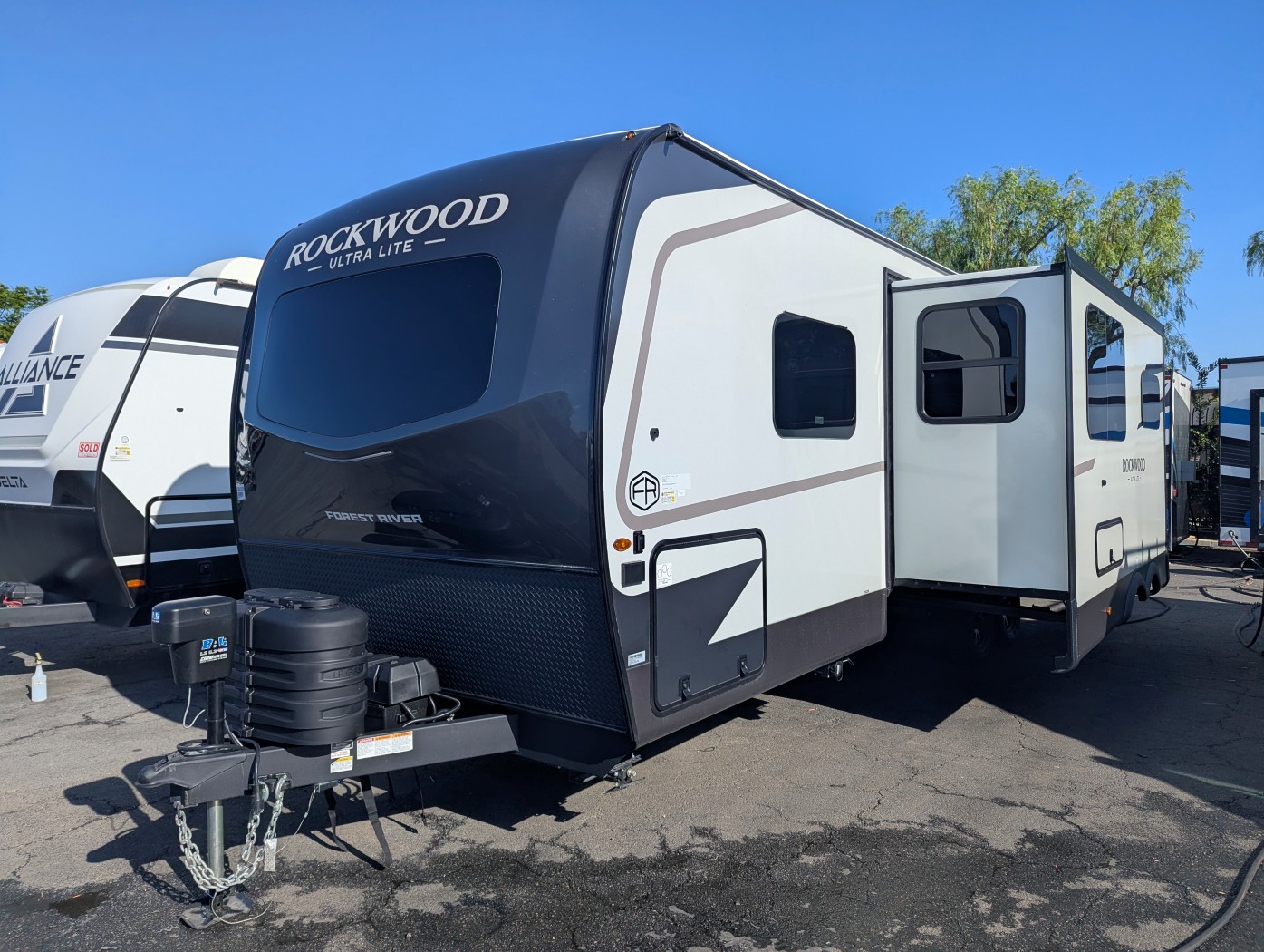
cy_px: 476
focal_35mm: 24
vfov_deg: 56.9
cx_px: 632
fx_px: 877
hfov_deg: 71.5
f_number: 1.85
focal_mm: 6.81
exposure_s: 1/2899
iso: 47
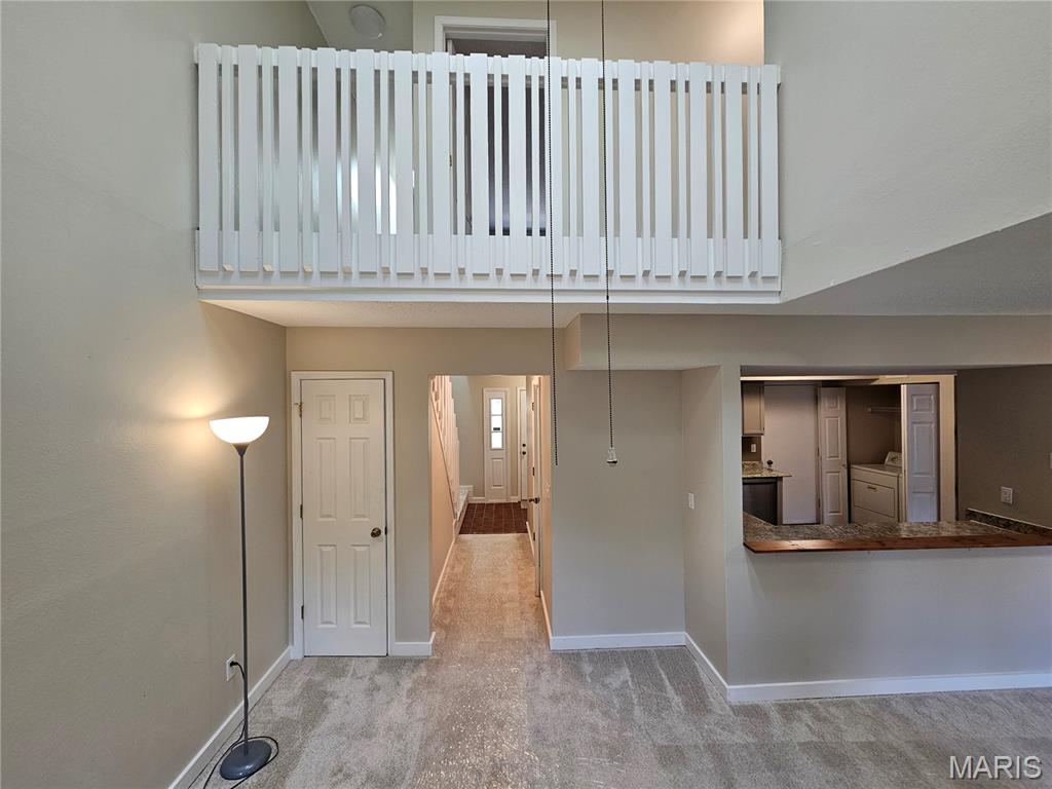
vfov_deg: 89.9
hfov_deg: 106.2
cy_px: 394
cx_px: 526
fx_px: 395
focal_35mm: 13
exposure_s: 1/60
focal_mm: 2.2
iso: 100
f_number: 2.2
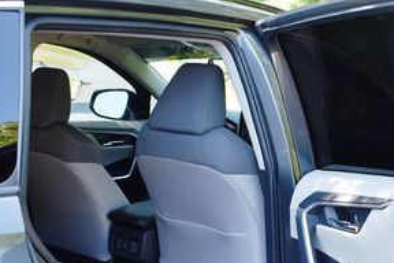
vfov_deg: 22.0
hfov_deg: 32.8
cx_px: 290
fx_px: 657
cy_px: 247
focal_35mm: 60
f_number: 4.5
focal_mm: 18
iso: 400
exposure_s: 1/250
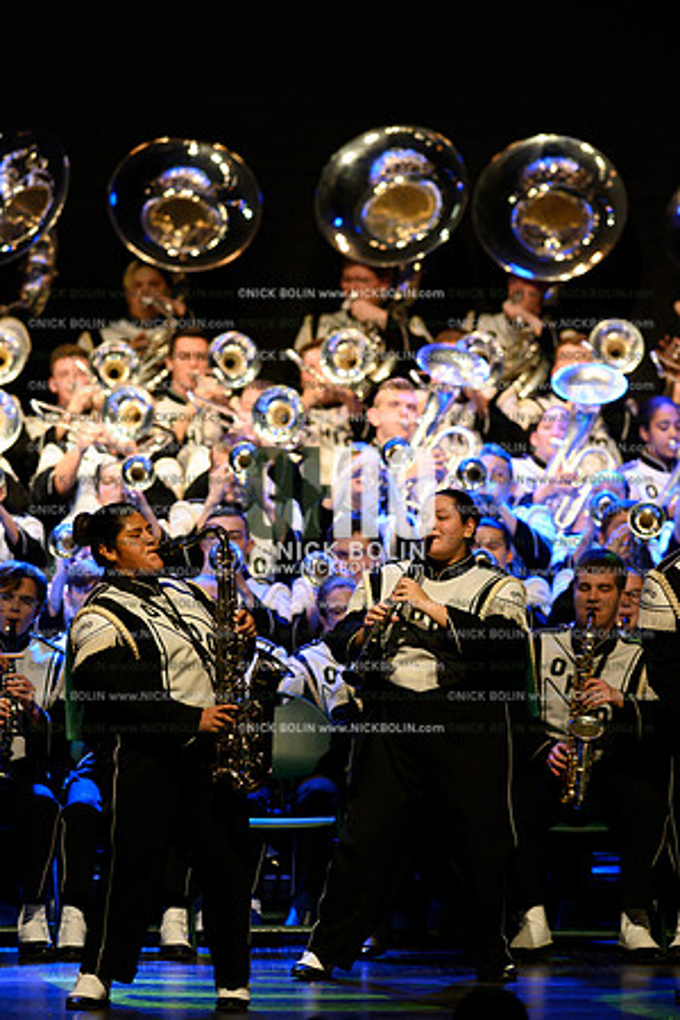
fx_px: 8499
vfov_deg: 6.9
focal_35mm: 300
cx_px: 340
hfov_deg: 4.6
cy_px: 510
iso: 5000
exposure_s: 1/500
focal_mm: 300
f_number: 4
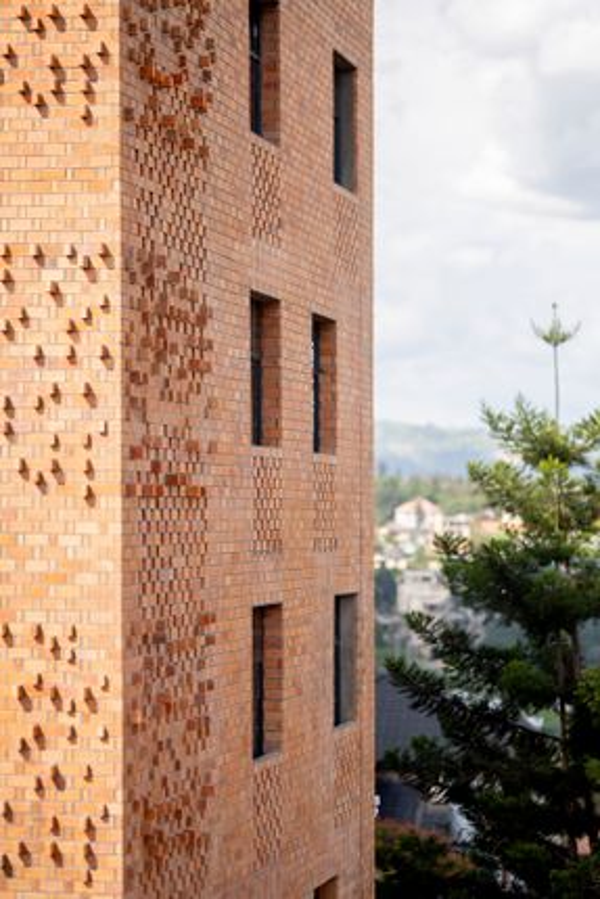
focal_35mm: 105
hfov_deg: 13.1
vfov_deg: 19.4
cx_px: 300
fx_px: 2623
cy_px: 450
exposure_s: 1/5000
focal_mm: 105
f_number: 1.4
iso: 64
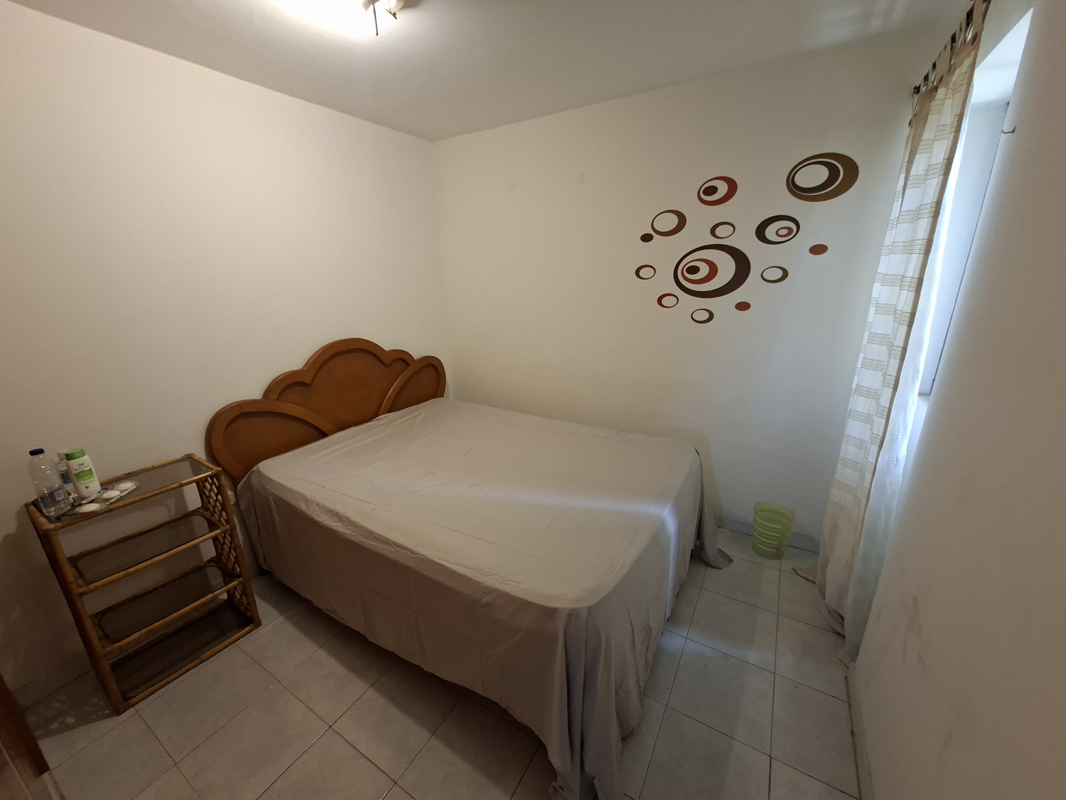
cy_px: 400
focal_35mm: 13
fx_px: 400
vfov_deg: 89.9
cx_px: 533
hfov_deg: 106.2
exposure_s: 1/24
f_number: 2.2
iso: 200
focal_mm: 1.74
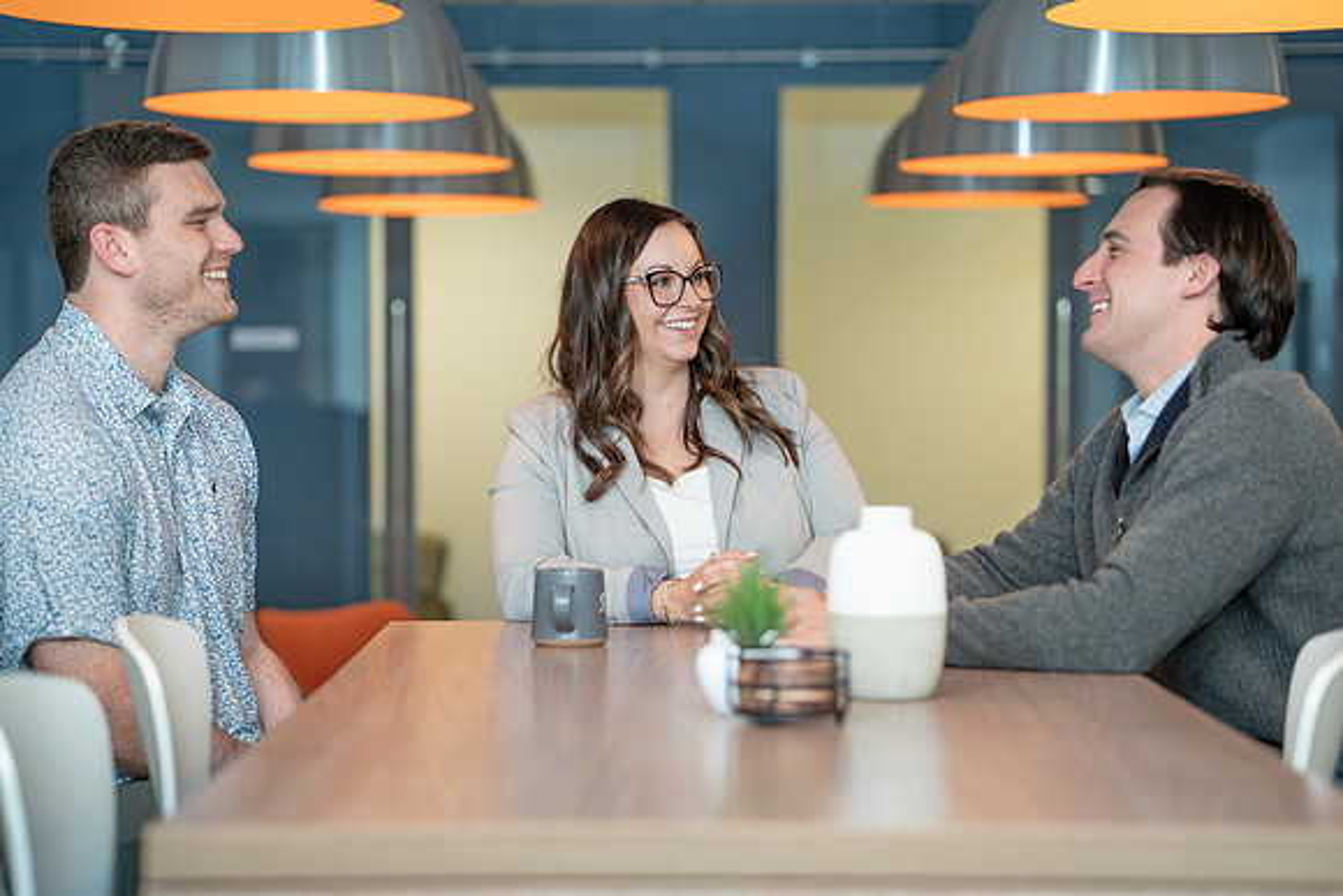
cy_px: 463
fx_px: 3324
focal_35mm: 89
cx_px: 644
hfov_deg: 22.8
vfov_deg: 15.4
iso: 200
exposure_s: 1/250
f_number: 2.2
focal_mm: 85
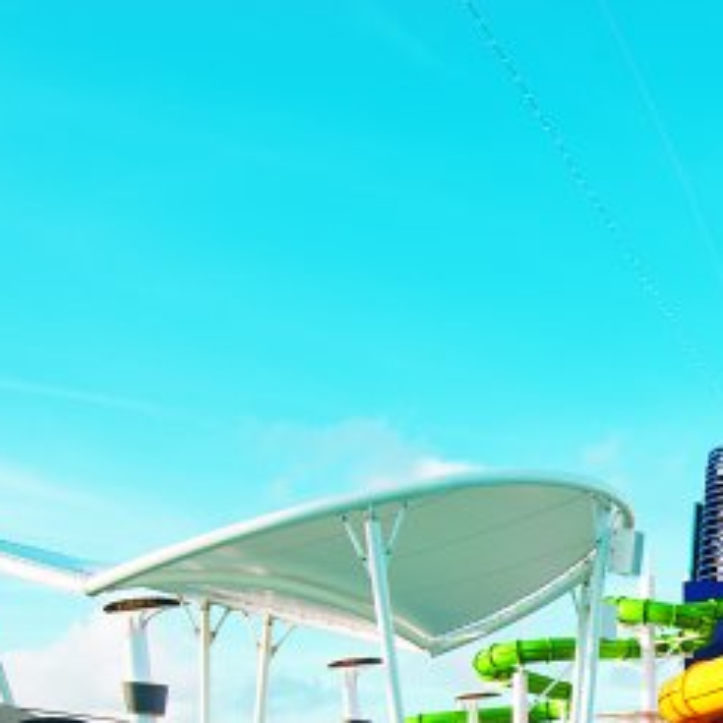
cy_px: 778
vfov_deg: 30.7
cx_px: 823
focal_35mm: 50
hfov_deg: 30.0
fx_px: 1182
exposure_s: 1/60
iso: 200
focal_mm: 18
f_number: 16
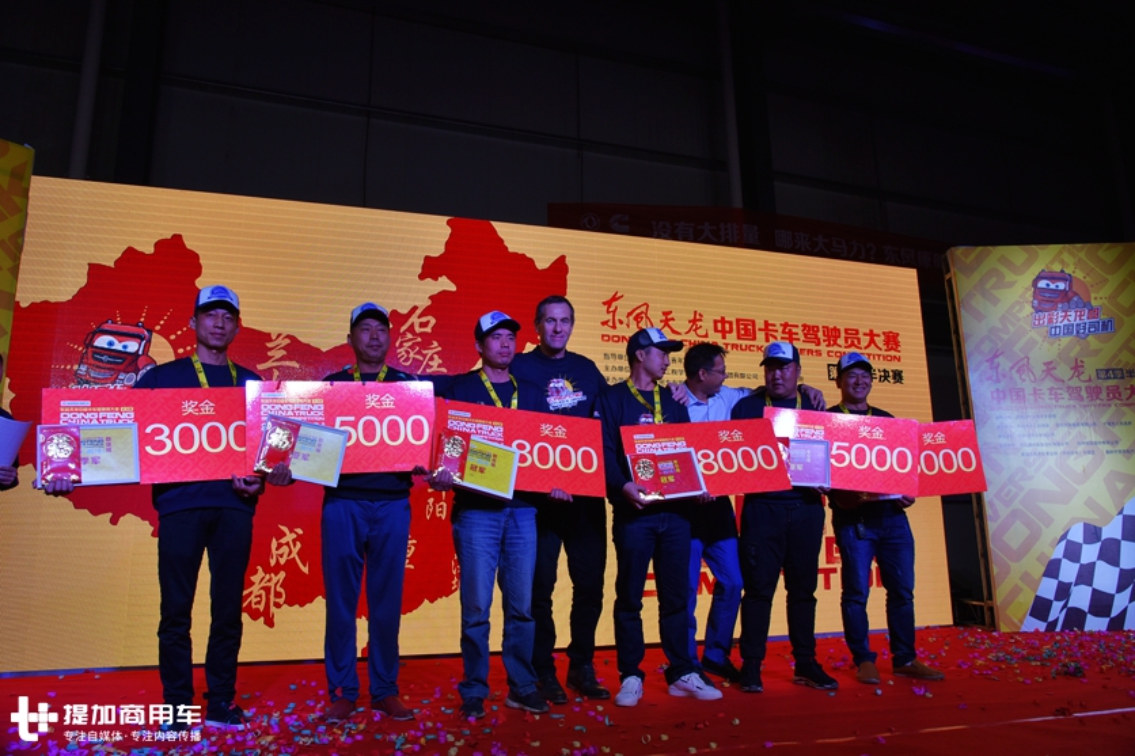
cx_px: 568
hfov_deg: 67.4
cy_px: 378
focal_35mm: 27
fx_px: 851
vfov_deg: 47.9
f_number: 8
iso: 400
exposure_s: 1/250
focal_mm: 27
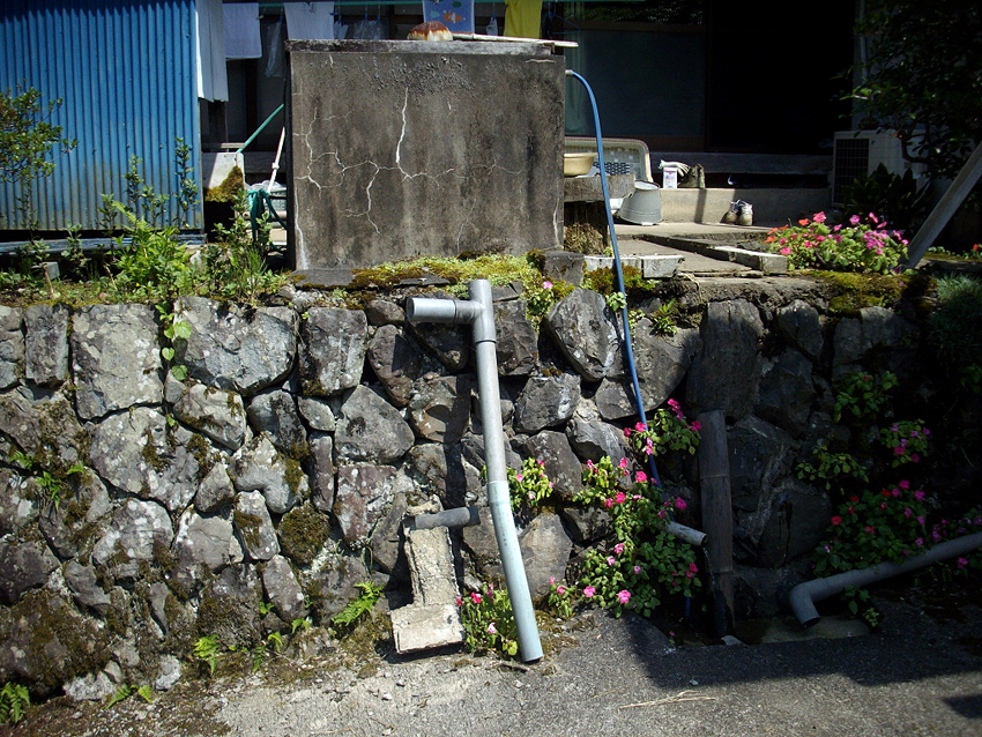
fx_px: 1050
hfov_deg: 50.1
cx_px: 491
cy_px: 368
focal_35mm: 37
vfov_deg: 38.7
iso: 80
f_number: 5.6
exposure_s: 1/200
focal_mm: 6.2
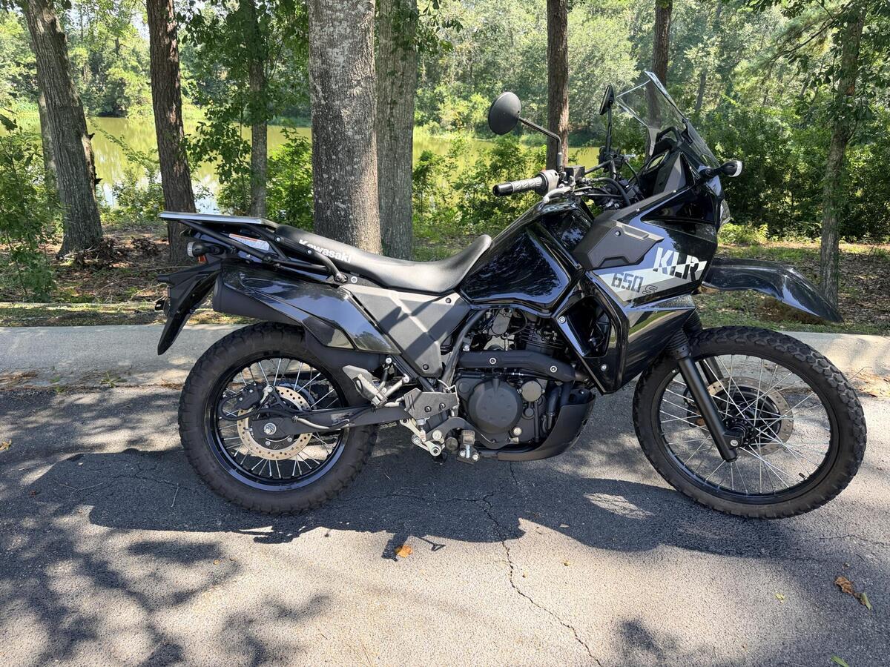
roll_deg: -3.7
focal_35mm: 24
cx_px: 445
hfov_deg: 71.6
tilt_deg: -21.0
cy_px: 334
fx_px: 617
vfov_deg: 56.8
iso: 100
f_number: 1.78
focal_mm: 6.76
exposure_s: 1/456
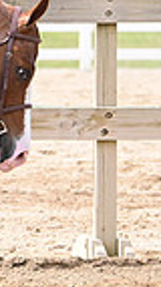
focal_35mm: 553
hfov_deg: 2.2
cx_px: -328
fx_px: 4214
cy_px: -1
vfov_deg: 3.9
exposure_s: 1/1600
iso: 800
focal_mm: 130
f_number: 5.6
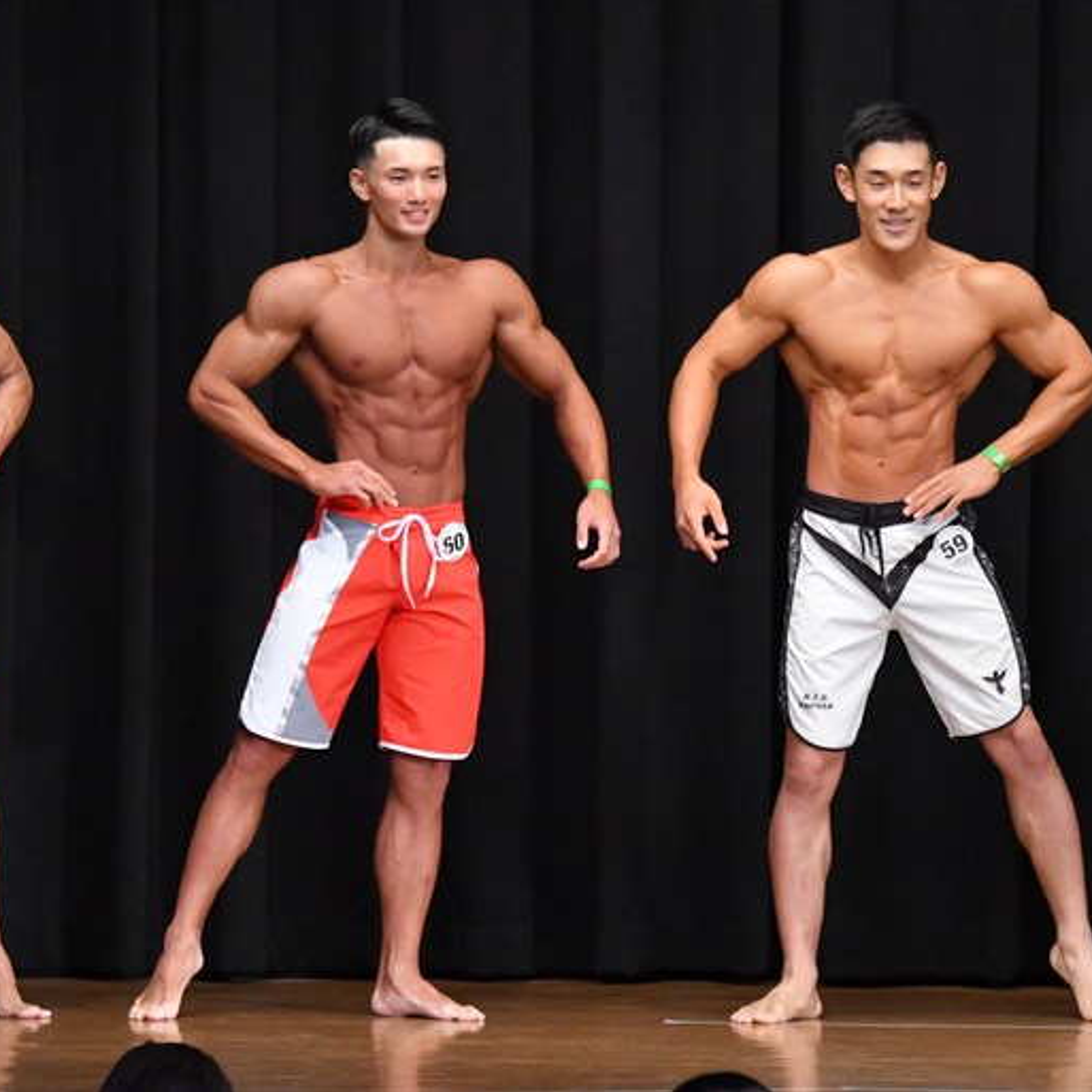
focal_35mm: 327
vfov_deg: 5.4
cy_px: 545
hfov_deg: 5.4
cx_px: 459
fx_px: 11671
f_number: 5.6
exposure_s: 1/400
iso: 8000
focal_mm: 170
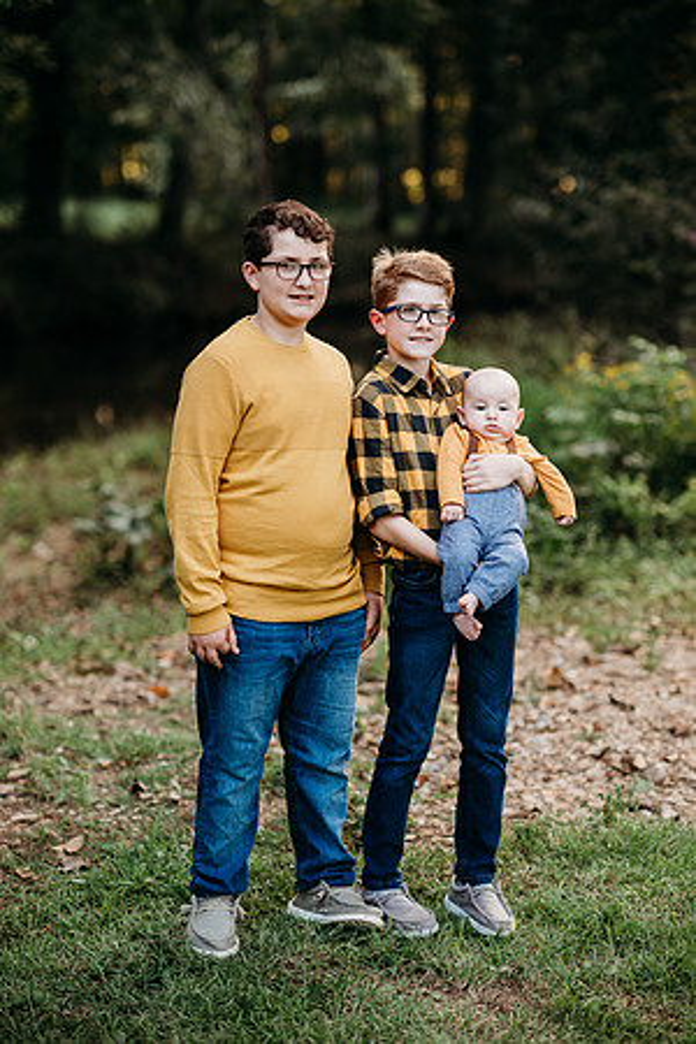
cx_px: 348
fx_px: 2465
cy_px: 522
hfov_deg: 16.1
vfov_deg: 23.9
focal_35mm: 85
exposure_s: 1/200
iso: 125
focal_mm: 85
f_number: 2.2
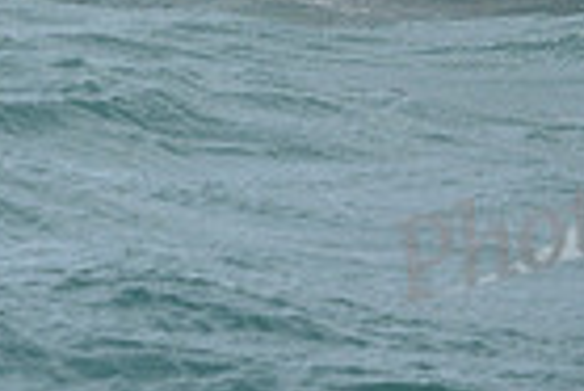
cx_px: 181
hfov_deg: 4.5
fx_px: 7470
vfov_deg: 3.0
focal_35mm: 460
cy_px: -393
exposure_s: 1/800
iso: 320
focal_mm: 110
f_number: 10
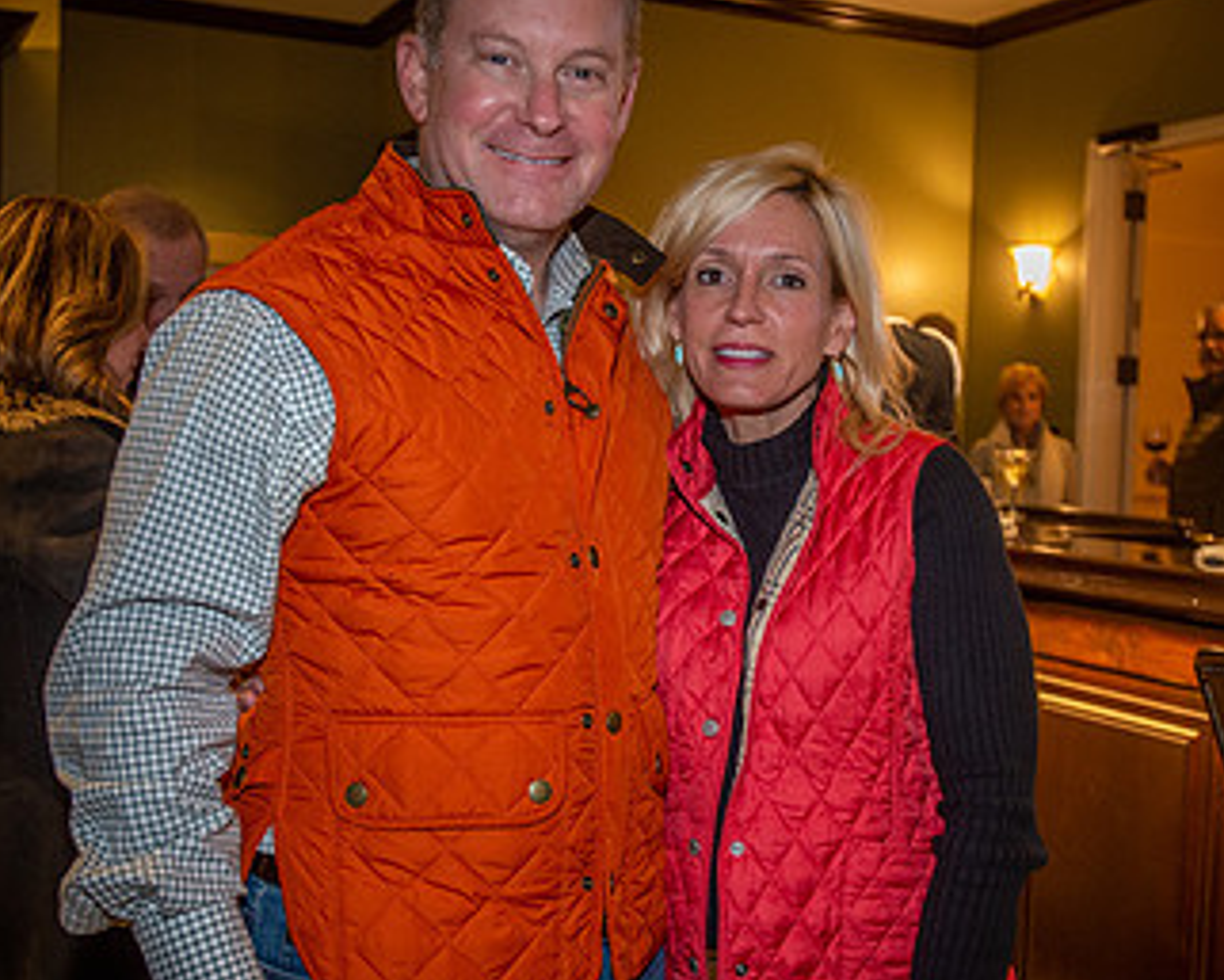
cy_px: 503
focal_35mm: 44
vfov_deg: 34.2
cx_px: 610
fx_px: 1594
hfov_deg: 42.0
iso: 2000
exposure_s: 1/125
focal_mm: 26
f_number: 3.2
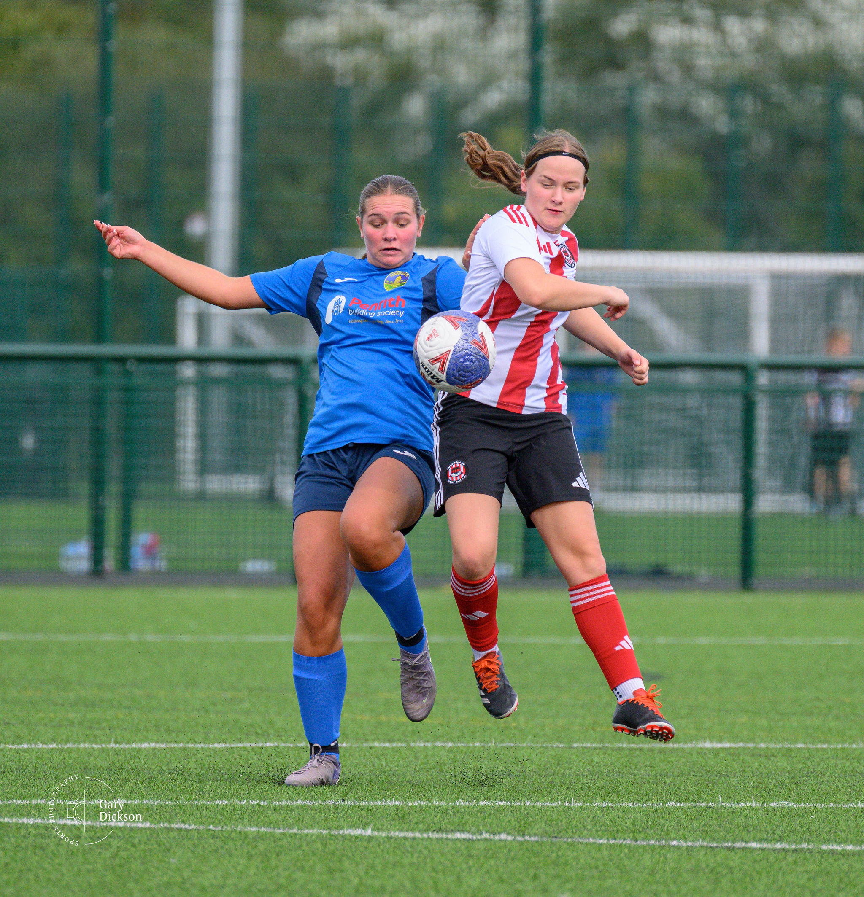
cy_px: 353
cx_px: 454
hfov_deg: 2.1
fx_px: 23028
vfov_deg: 2.2
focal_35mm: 800
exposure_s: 1/2000
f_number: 5.6
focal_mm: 400
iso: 1250
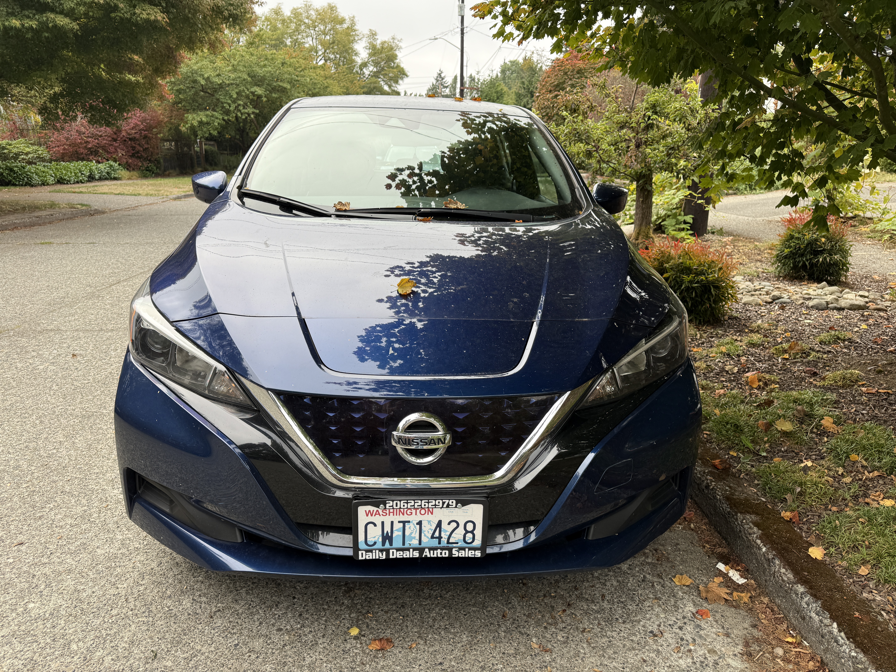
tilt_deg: -16.3
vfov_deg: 56.8
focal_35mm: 24
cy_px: 336
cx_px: 448
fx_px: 621
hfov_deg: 71.6
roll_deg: +0.0
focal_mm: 6.76
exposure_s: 1/567
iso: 80
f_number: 1.78
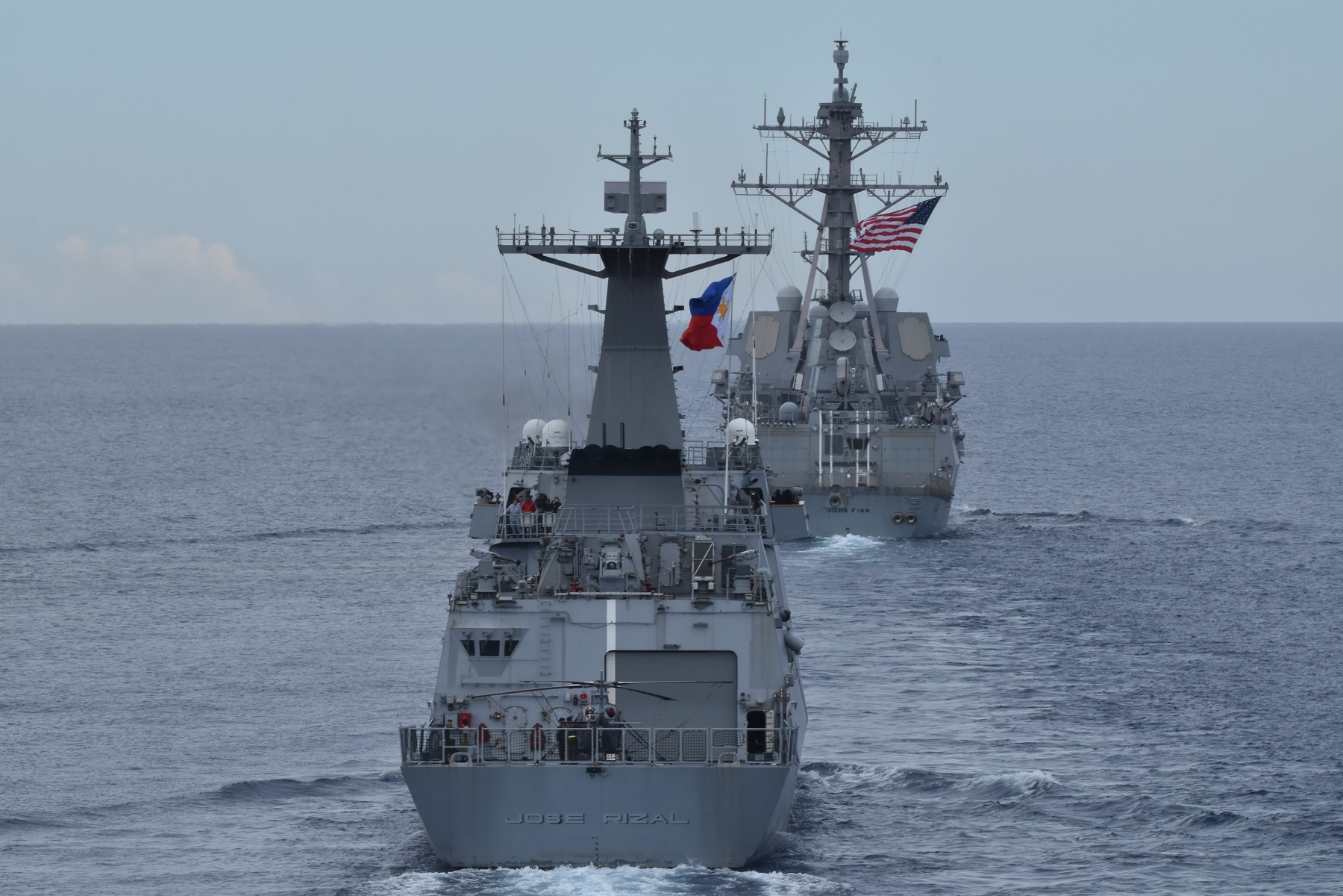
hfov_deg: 6.9
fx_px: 11191
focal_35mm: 300
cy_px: 448
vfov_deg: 4.6
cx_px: 672
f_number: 20
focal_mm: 200
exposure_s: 1/160
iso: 500
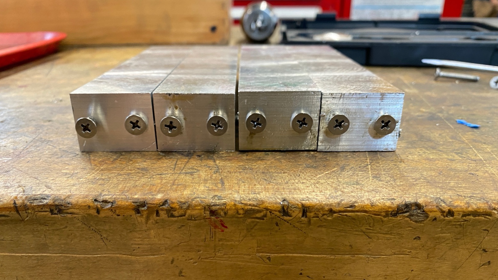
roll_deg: -0.1
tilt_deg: -25.7
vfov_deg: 39.9
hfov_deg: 66.1
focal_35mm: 29
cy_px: 177
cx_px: 251
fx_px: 383
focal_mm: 4.25
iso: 200
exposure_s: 1/60
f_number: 1.8
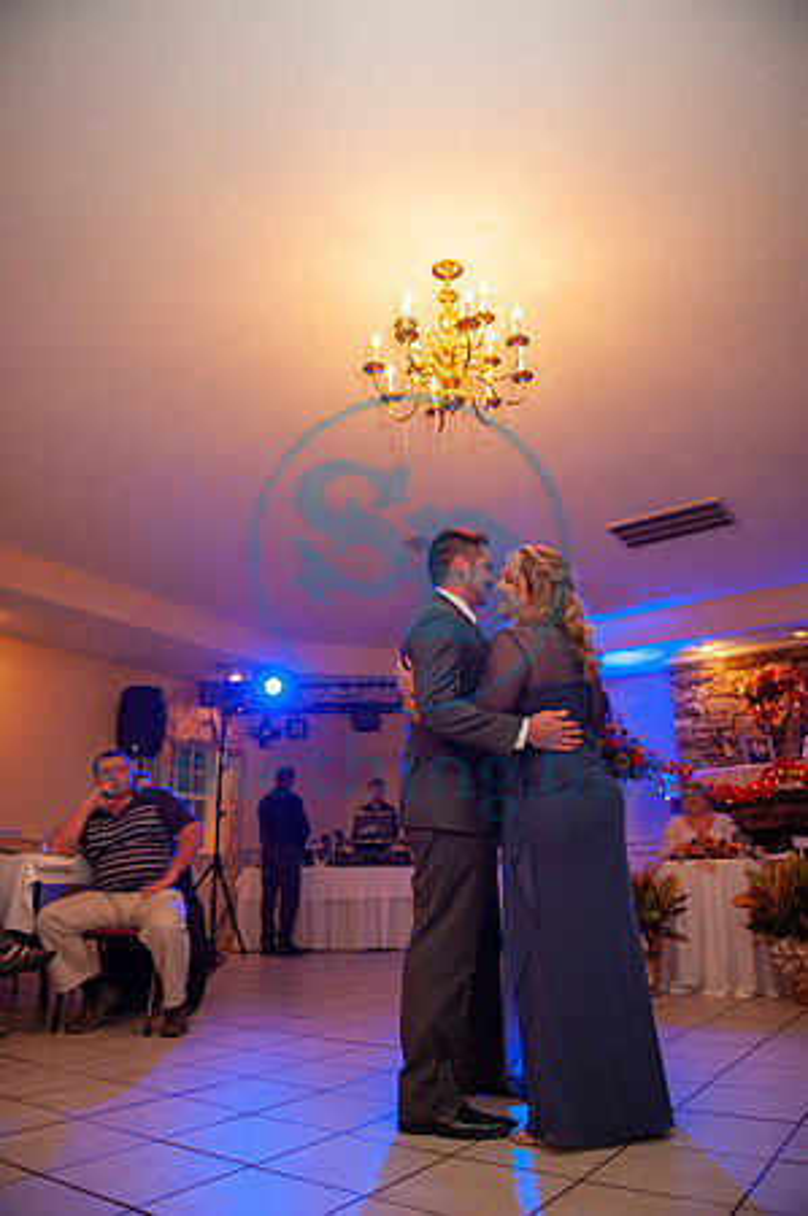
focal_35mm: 24
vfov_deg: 73.8
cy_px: 608
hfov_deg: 53.0
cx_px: 404
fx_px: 810
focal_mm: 24
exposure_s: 1/160
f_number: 2.8
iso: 1000
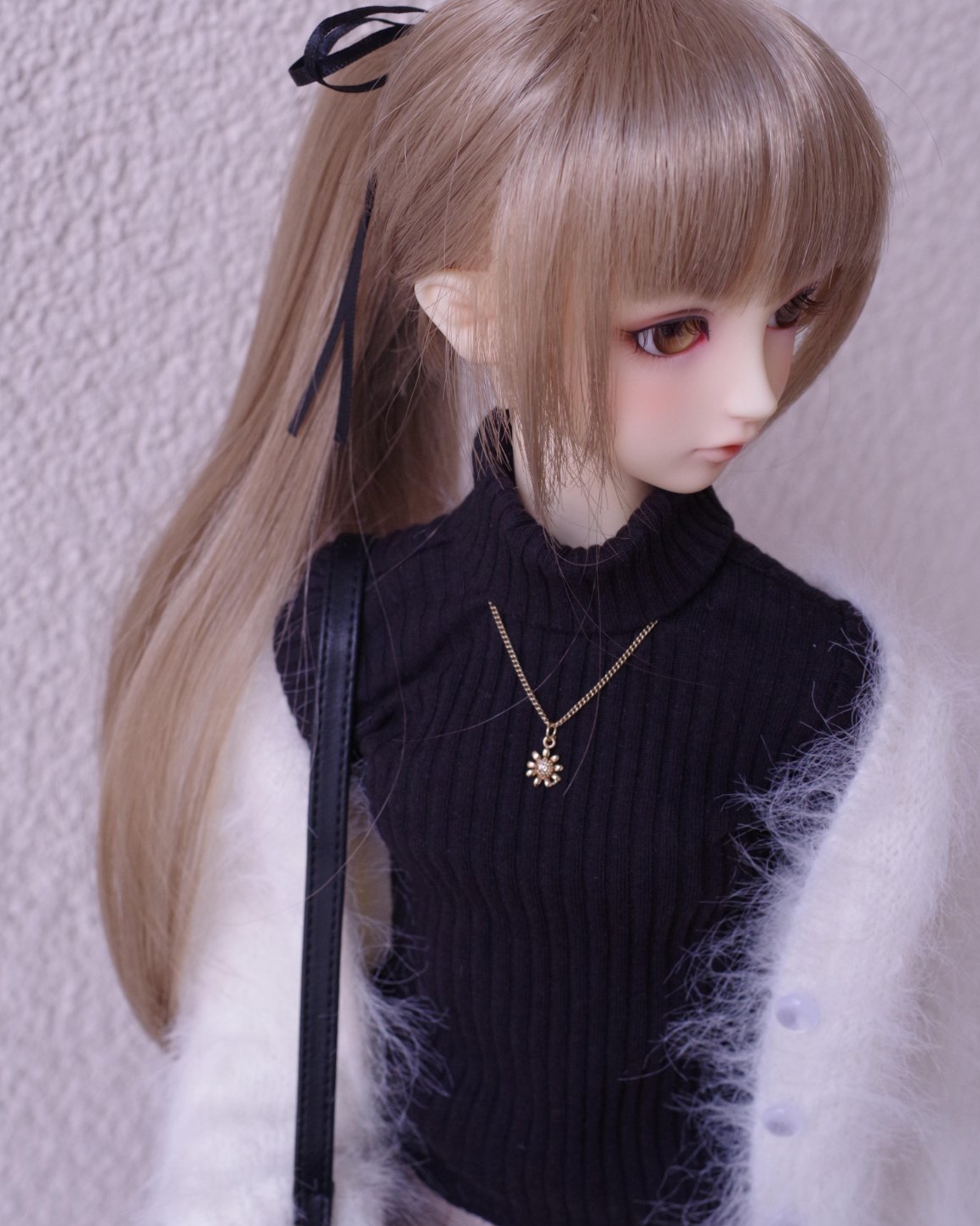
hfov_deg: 24.8
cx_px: 503
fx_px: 2233
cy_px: 551
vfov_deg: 30.7
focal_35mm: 62
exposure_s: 1/200
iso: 1600
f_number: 7.1
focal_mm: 35
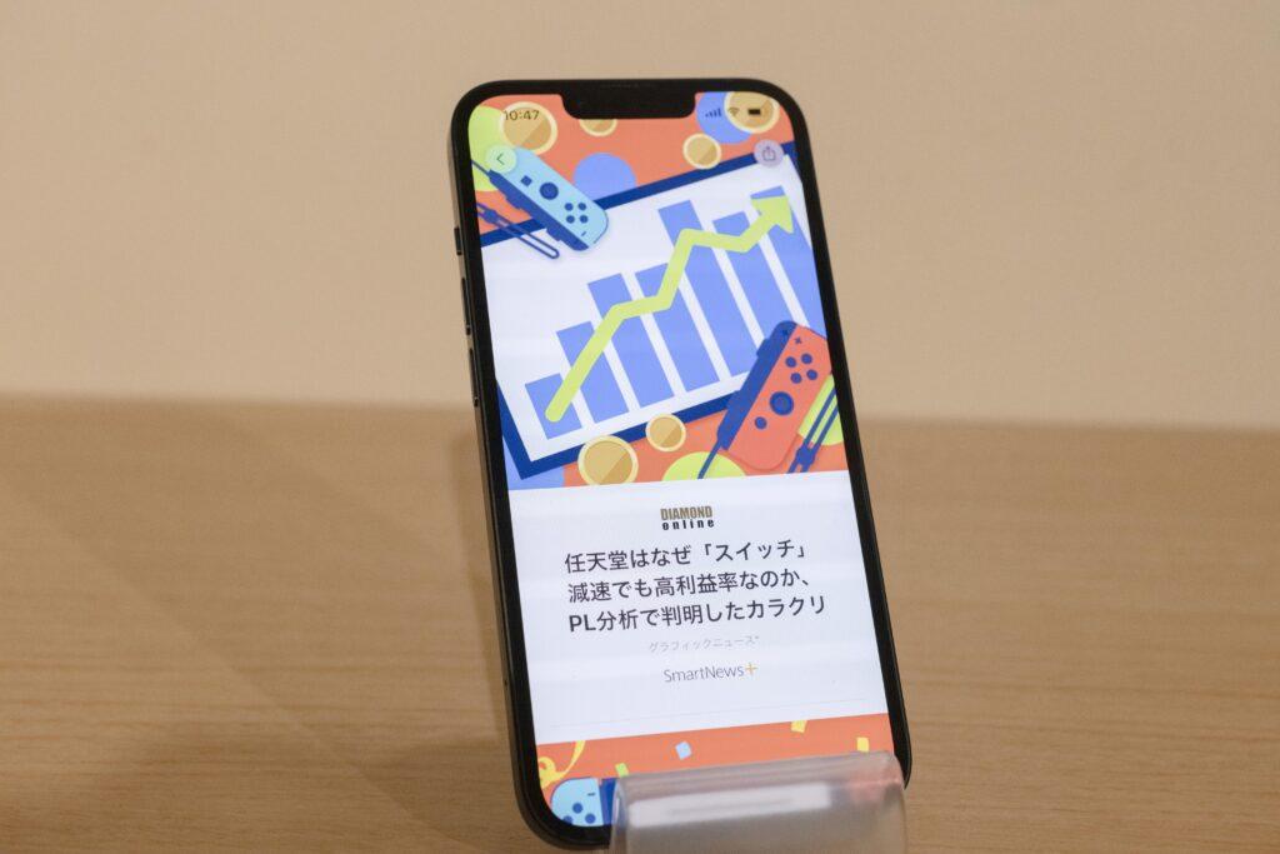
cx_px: 640
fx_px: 2062
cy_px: 427
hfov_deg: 34.5
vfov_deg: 23.4
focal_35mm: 58
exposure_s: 1/640
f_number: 7.1
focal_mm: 54
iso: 4000
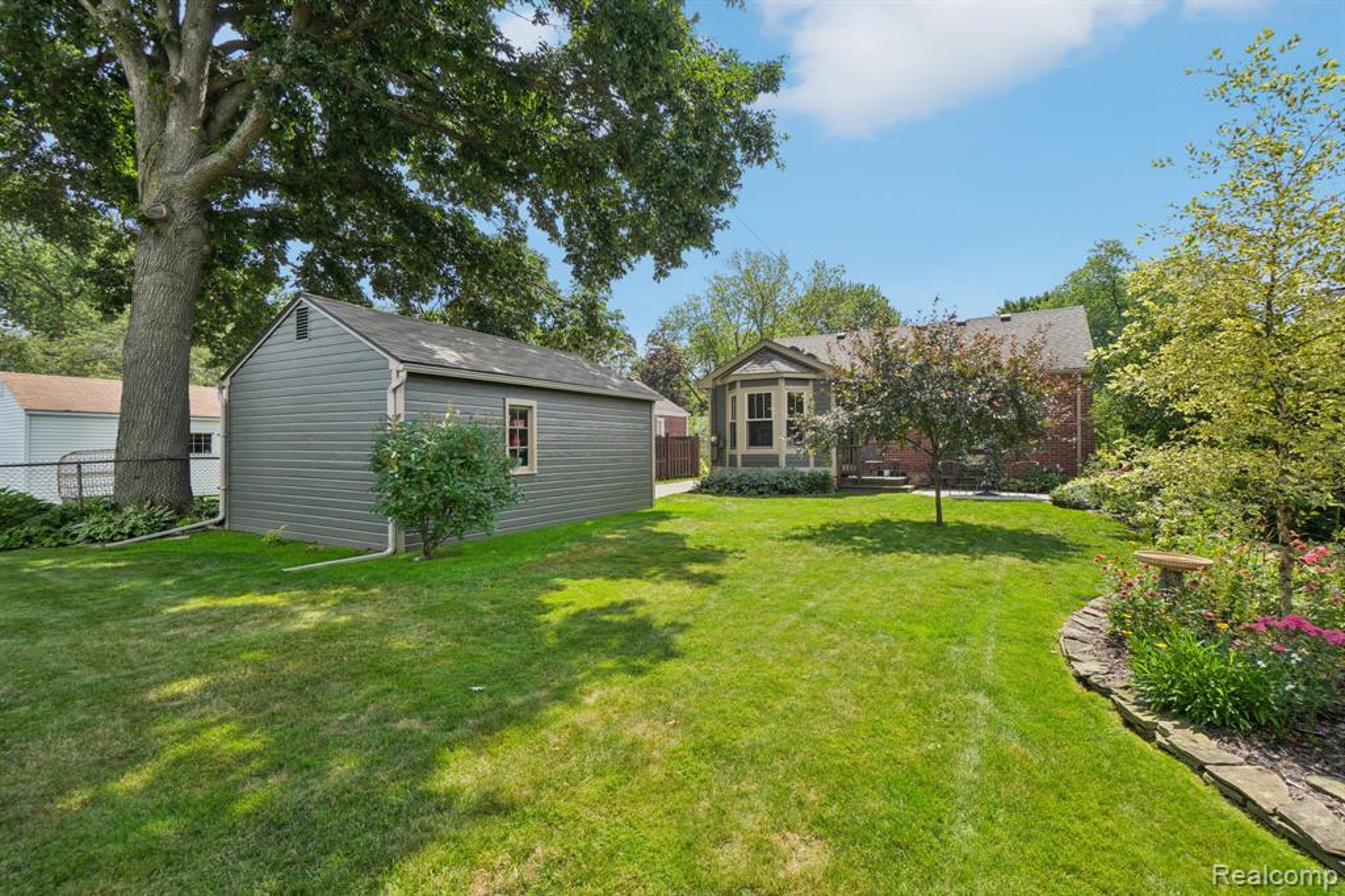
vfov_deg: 77.3
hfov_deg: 100.4
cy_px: 448
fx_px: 560
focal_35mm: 15
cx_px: 672
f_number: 8
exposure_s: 1/200
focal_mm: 10
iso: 100
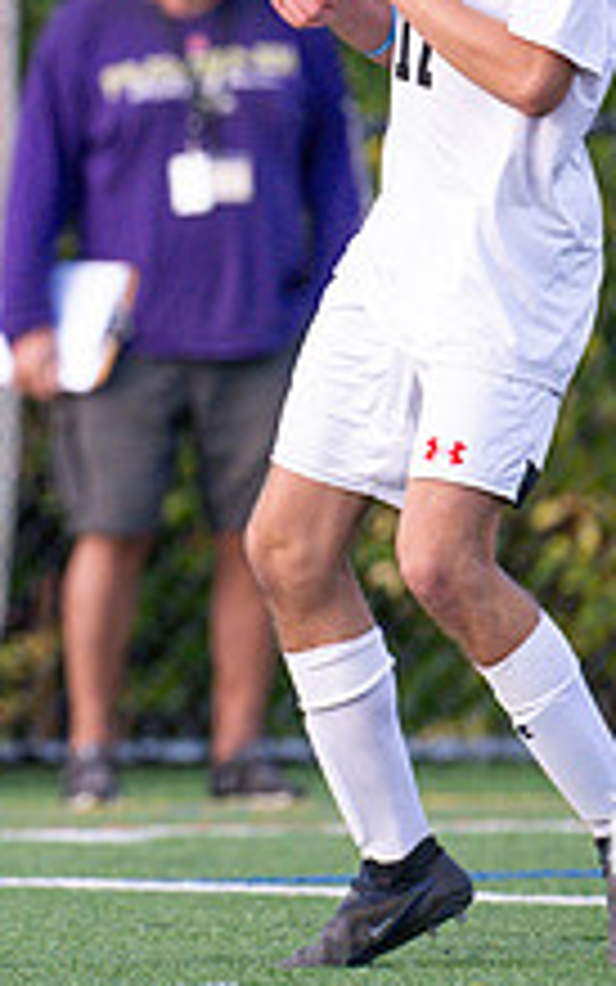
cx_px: -317
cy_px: 219
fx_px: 37419
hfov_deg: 0.9
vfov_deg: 1.5
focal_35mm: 1394
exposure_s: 1/2500
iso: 2000
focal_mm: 400
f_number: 4.5
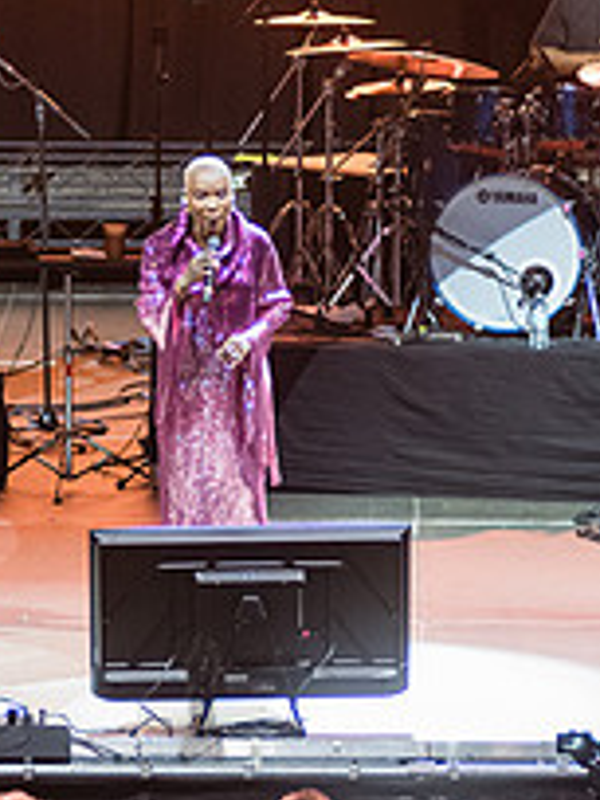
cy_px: 316
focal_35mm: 399
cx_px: 200
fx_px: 9221
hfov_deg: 3.7
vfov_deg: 5.0
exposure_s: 1/1250
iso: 4000
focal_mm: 145
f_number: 2.8
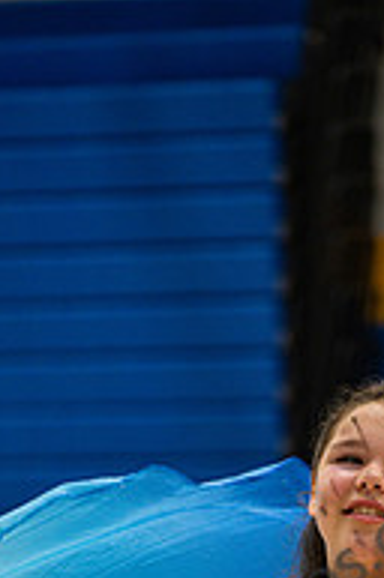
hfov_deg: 3.7
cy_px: 671
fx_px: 6005
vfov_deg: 5.5
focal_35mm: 374
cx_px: 228
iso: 2800
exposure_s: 1/500
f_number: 4
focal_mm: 160
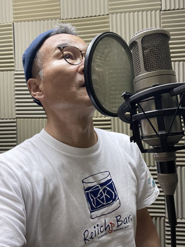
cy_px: 124
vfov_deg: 60.0
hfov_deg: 46.8
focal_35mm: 30
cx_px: 92
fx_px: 214
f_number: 2.2
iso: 500
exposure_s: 1/30
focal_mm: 2.71
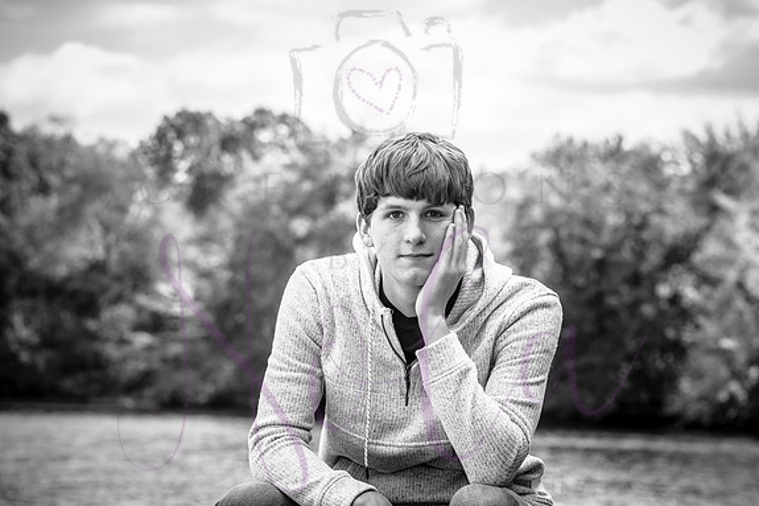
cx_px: 381
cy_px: 253
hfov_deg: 18.1
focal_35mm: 113
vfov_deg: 12.1
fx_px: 2382
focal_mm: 112
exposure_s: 1/640
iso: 800
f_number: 7.1
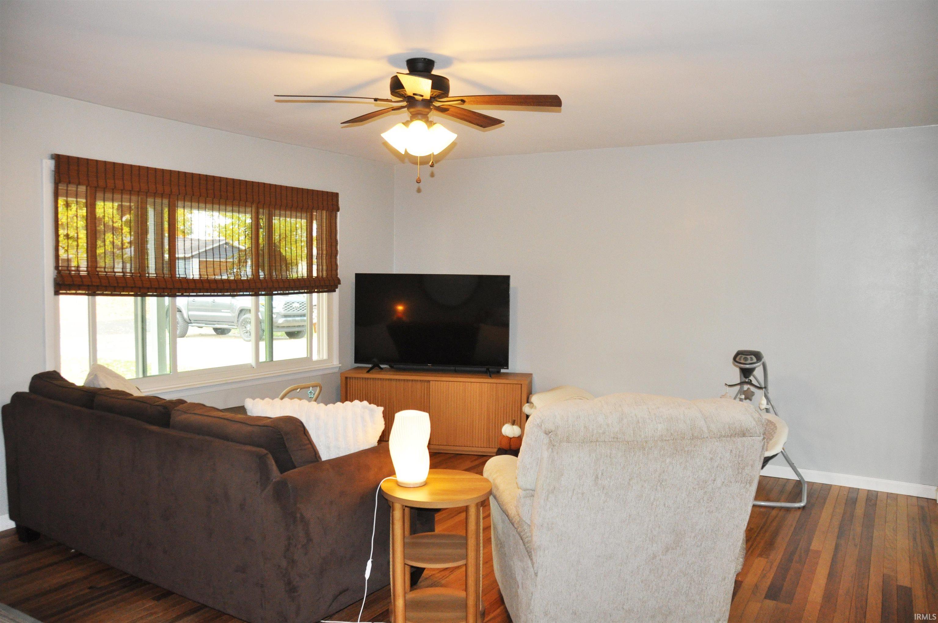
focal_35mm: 27
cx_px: 469
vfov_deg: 47.8
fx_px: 703
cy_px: 312
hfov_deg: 67.4
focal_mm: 18
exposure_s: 1/100
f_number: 3.5
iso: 800
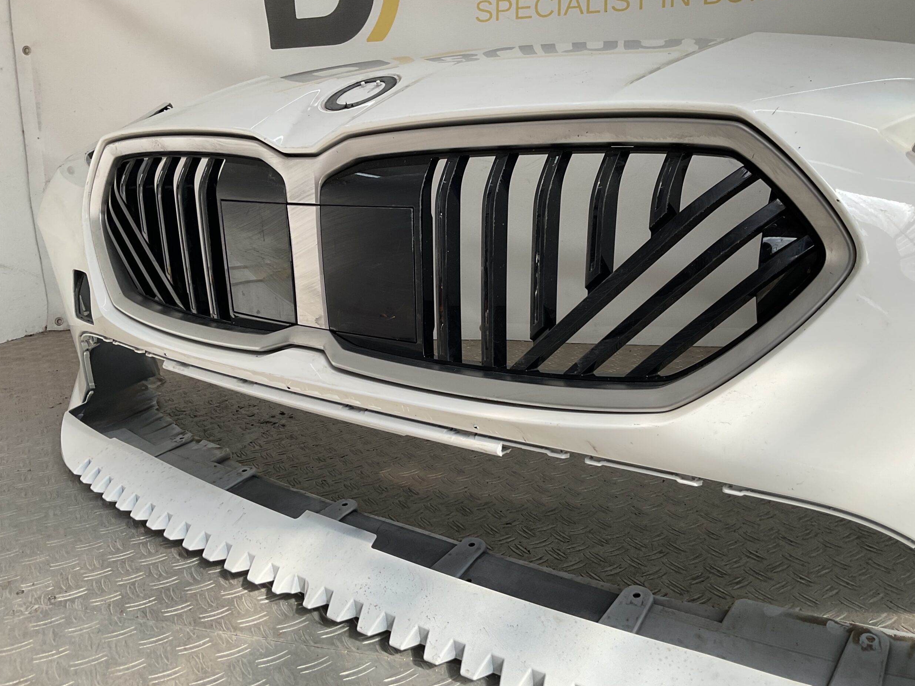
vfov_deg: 46.8
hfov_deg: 60.0
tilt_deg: -13.0
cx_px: 462
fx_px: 793
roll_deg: +1.3
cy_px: 344
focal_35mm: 30
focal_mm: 3
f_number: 1.8
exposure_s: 1/855
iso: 16
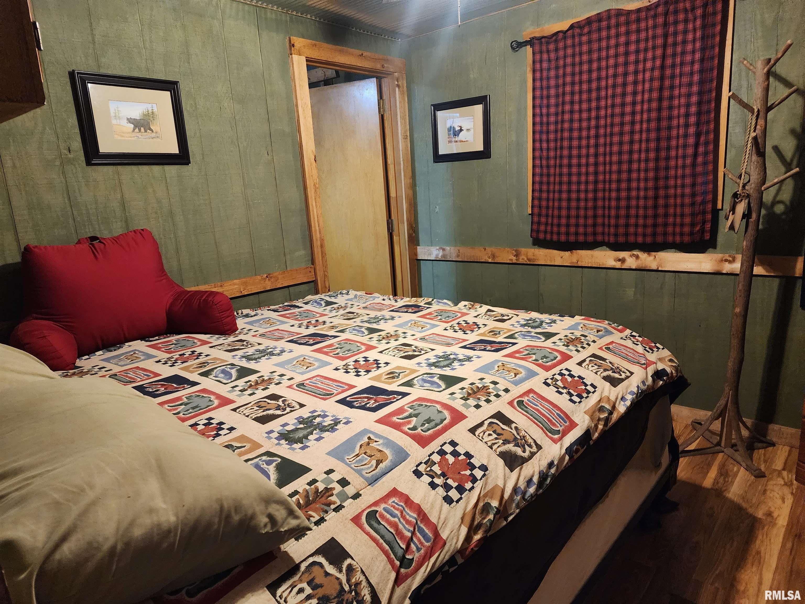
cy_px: 302
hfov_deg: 73.9
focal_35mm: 23
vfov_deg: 58.9
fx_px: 535
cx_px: 402
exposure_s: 1/60
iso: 800
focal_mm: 6.4
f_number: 1.8
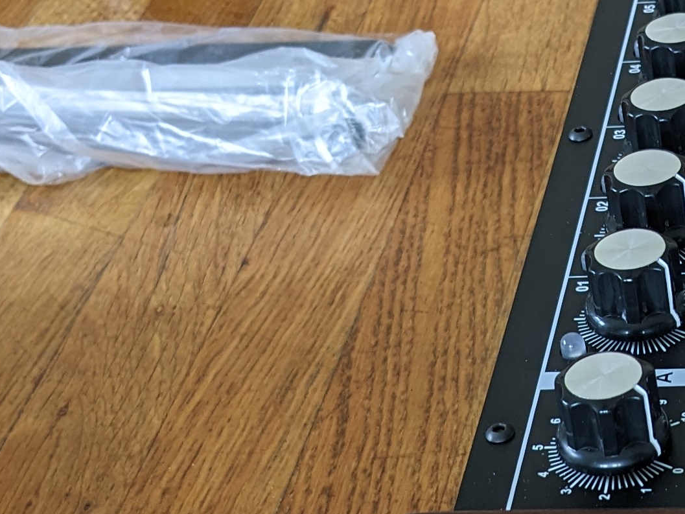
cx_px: 664
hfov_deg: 18.6
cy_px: 353
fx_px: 2038
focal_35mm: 103
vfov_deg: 14.3
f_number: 1.73
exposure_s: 1/40
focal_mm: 4.38
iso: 56
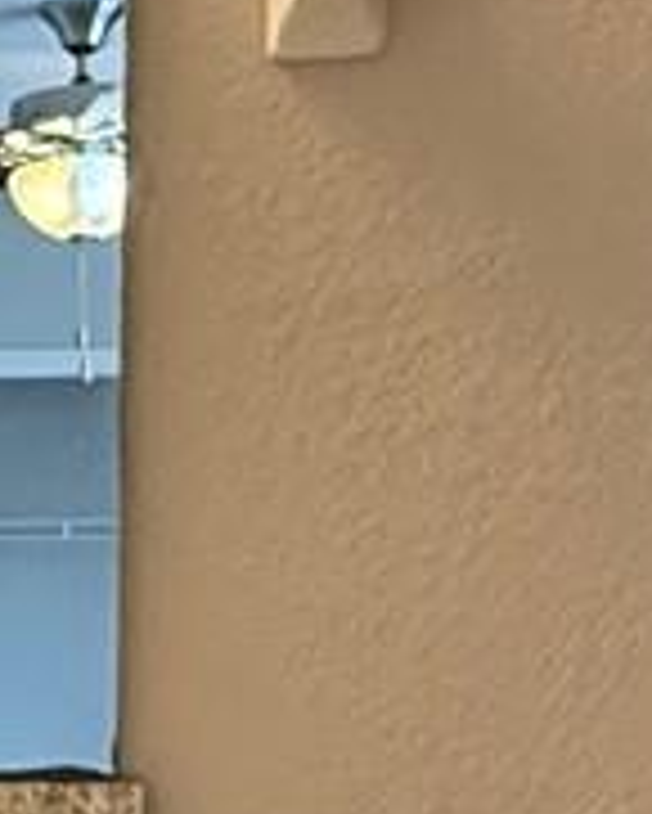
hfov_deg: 11.8
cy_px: 827
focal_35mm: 121
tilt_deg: +0.4
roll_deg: -2.0
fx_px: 2916
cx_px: -513
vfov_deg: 15.6
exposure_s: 1/120
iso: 320
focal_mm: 2.22
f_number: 2.2
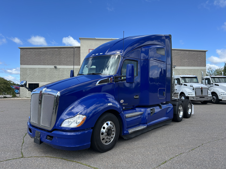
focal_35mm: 26
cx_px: 113
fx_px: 170
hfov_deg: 67.3
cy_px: 84
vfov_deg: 53.1
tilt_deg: +1.3
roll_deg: +1.0
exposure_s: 1/2045
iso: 50
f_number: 1.5
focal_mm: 5.7
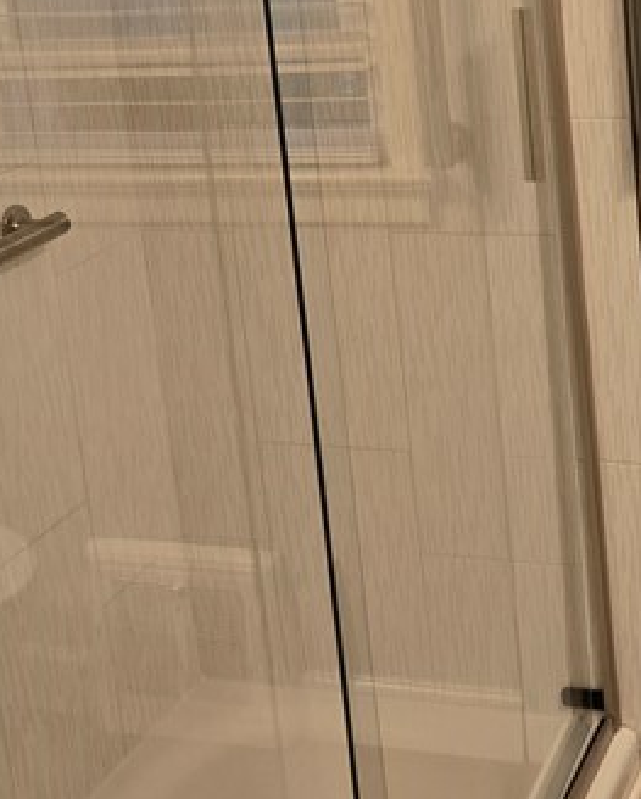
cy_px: 144
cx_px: 490
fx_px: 1658
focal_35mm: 70
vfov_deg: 26.5
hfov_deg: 21.7
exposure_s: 1/120
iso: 125
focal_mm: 5.4
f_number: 1.8
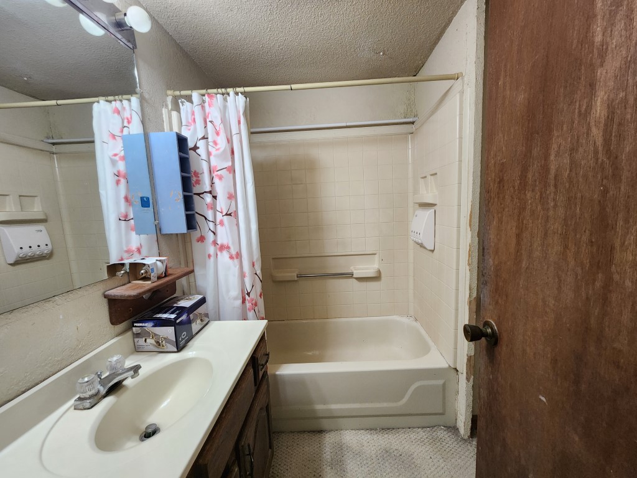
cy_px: 239
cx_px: 318
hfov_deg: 106.2
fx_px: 239
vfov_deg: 89.9
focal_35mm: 13
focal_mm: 2.2
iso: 500
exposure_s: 1/30
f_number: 2.2
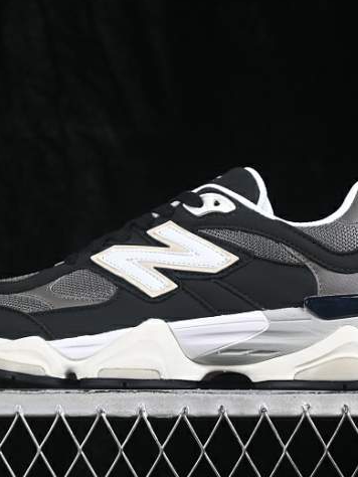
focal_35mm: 111
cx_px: 187
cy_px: 238
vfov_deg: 17.7
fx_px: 1529
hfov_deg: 13.4
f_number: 6.3
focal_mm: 50
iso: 160
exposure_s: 1/60
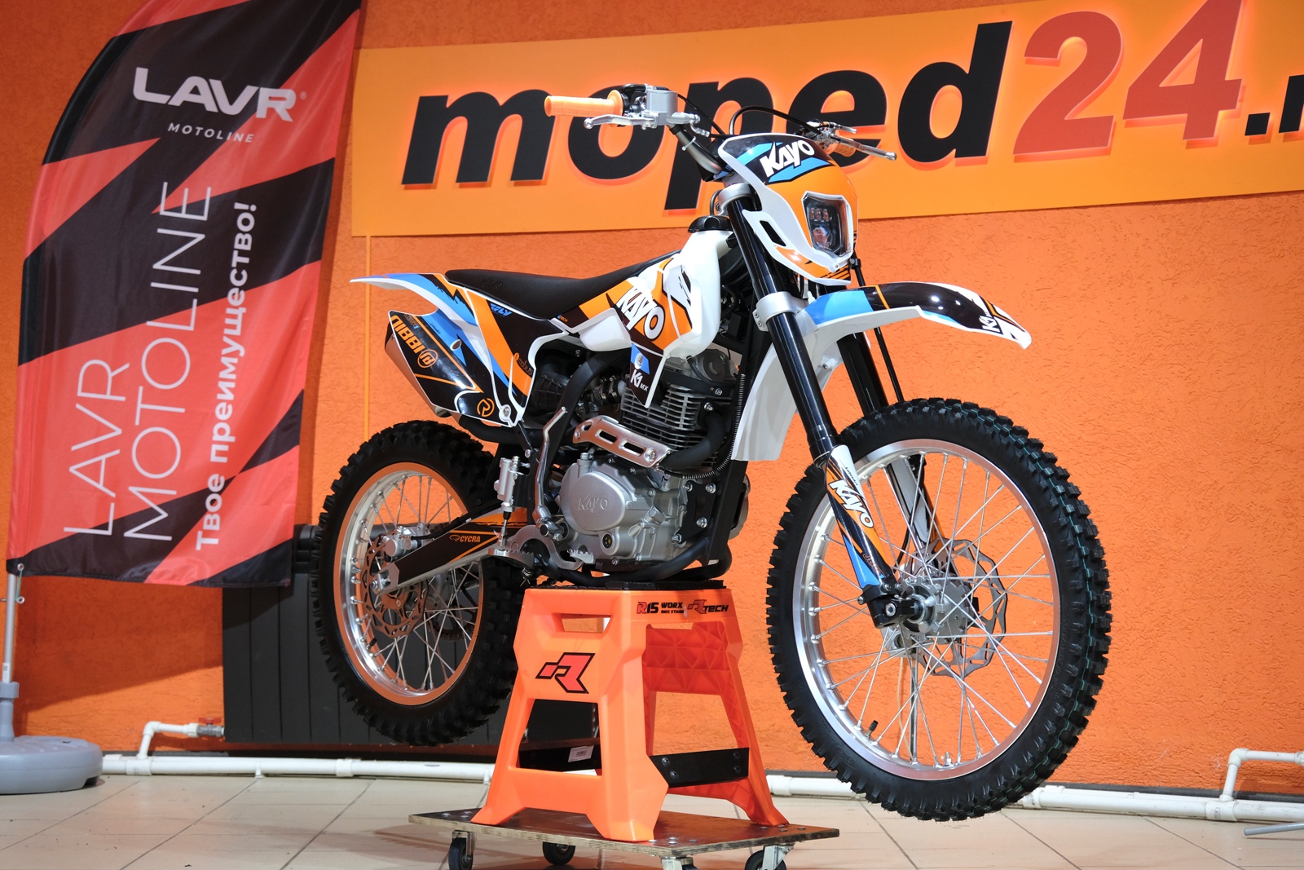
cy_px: 435
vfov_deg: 20.3
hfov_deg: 30.1
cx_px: 652
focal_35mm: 67
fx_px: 2427
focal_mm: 44.7
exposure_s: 1/60
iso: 1250
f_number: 4
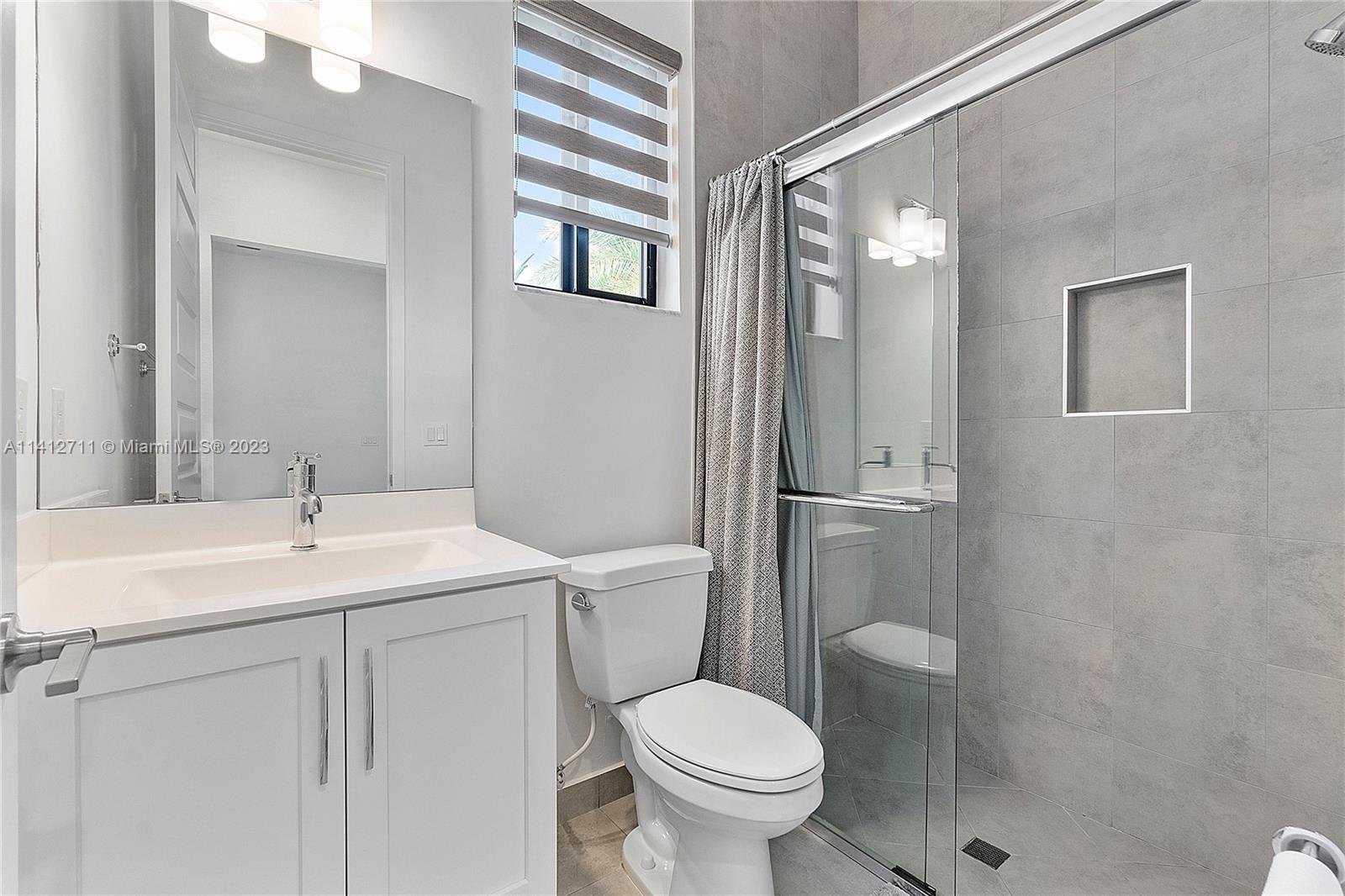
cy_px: 448
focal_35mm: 15
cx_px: 672
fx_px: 560
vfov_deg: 77.3
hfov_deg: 100.4
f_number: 9
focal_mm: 10
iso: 250
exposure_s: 1/6
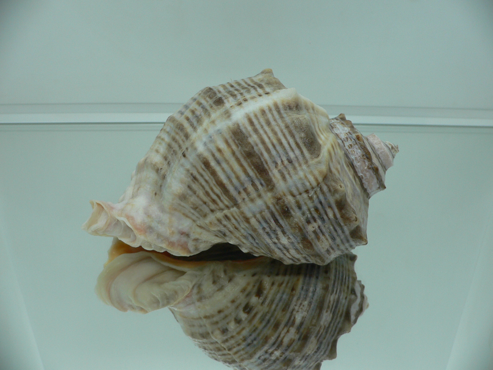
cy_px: 185
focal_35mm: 35
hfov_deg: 52.6
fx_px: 498
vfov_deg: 40.7
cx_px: 246
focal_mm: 4.6
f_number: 2.8
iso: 80
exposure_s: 1/60
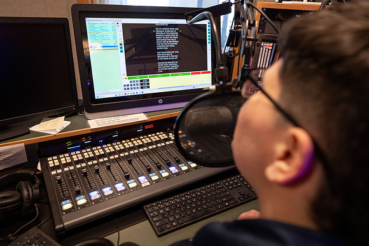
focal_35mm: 24
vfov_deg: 52.8
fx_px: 248
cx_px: 179
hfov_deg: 73.3
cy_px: 125
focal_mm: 23.5
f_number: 4
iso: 1250
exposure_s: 1/160
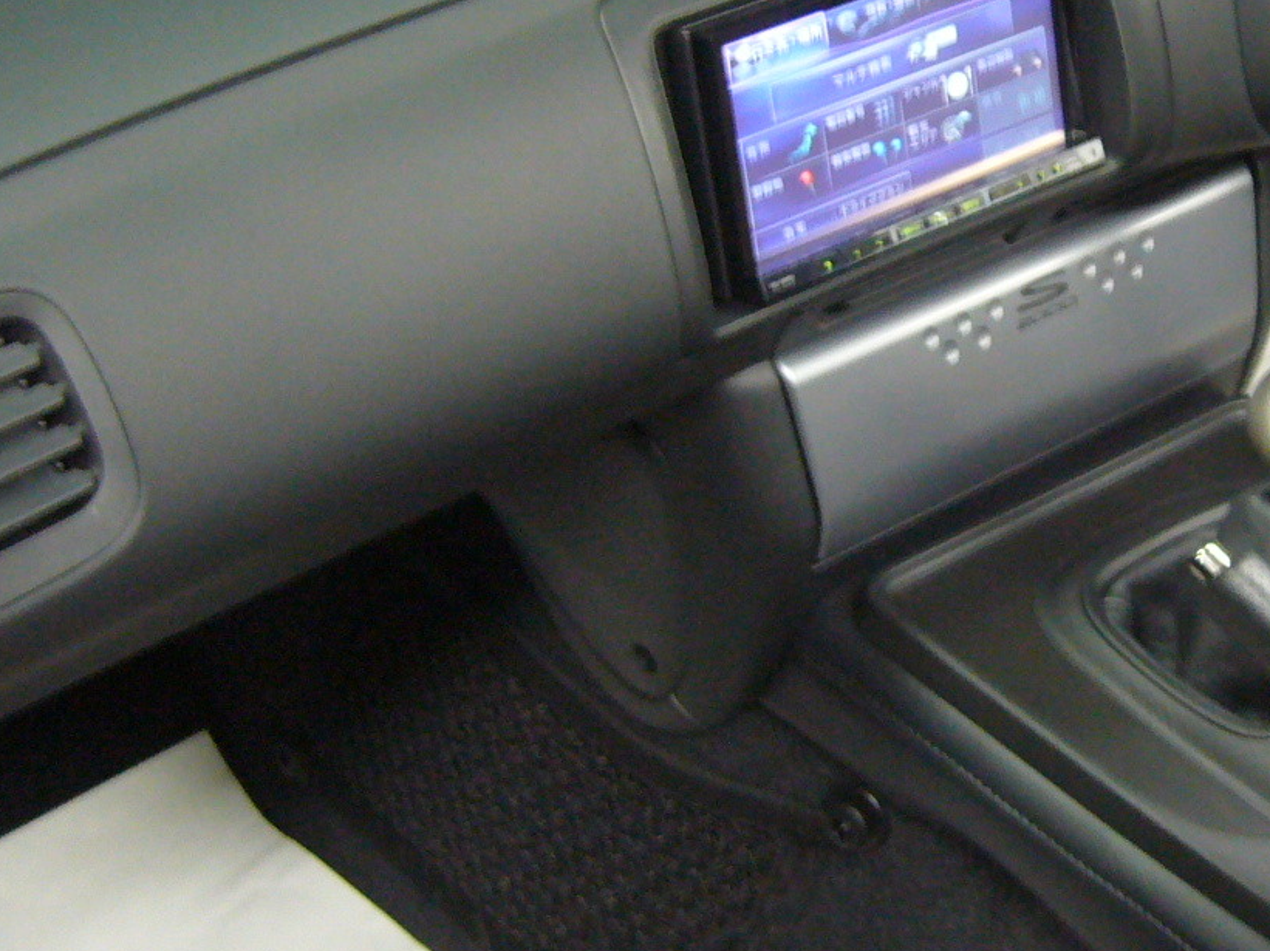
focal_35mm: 78
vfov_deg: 18.8
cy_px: 255
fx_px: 2860
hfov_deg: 24.8
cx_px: 931
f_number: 2.8
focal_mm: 5.8
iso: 200
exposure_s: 1/8
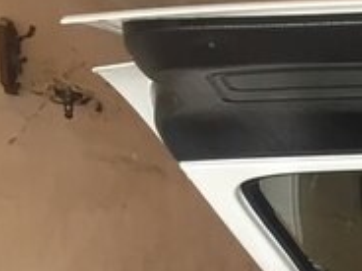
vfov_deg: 13.1
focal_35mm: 104
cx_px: 637
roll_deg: -0.3
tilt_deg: -7.4
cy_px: 459
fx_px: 1088
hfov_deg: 16.2
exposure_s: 1/33
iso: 80
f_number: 2.2
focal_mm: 4.15
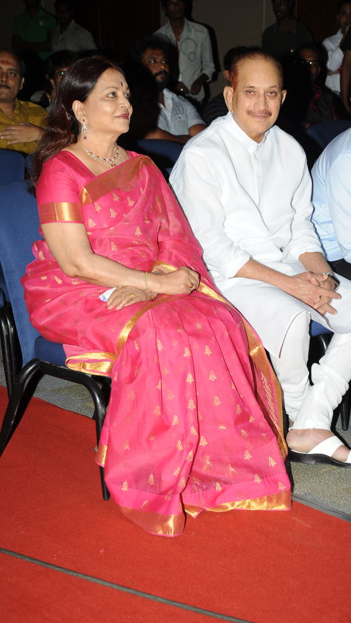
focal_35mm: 69
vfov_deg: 30.6
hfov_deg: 17.5
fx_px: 1142
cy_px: 309
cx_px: 201
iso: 500
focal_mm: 65
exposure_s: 1/125
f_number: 7.1
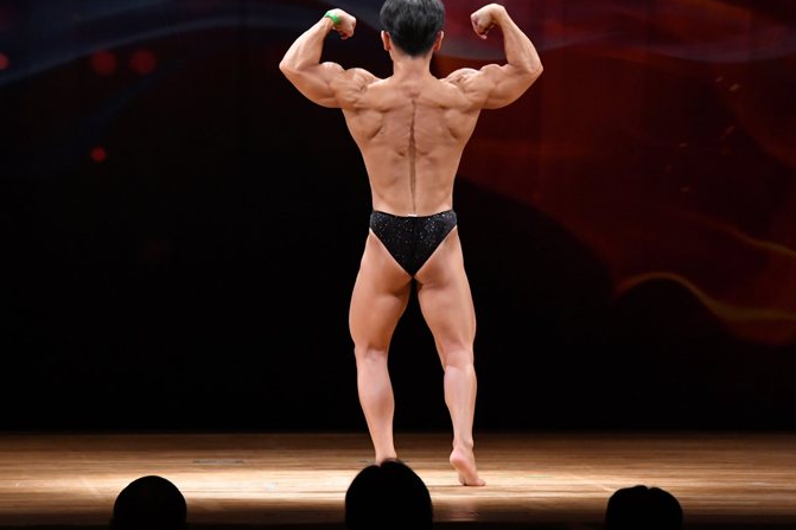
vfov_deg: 5.0
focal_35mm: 277
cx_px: 398
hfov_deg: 7.4
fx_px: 6123
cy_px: 234
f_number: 5.6
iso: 4000
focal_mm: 160
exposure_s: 1/400
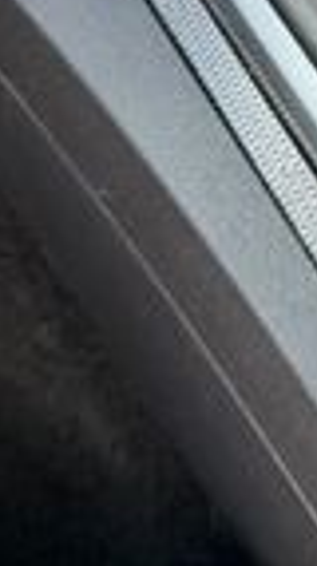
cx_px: 618
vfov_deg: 16.8
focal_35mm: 117
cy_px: -253
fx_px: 1756
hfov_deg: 9.7
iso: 200
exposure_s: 1/161
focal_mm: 6.76
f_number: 1.78
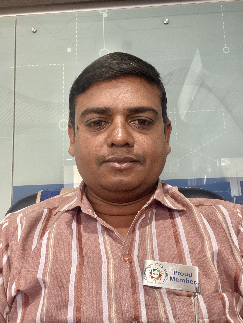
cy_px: 162
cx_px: 122
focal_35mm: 30
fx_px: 281
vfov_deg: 60.0
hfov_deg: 46.8
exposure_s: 1/25
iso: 400
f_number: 2.2
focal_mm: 2.71
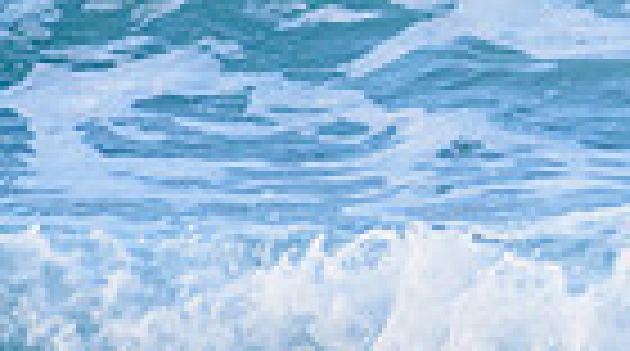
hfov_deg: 0.8
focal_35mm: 2670
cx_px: 1312
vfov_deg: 0.5
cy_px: -115
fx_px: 44501
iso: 400
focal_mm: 500
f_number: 5.6
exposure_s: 1/1250
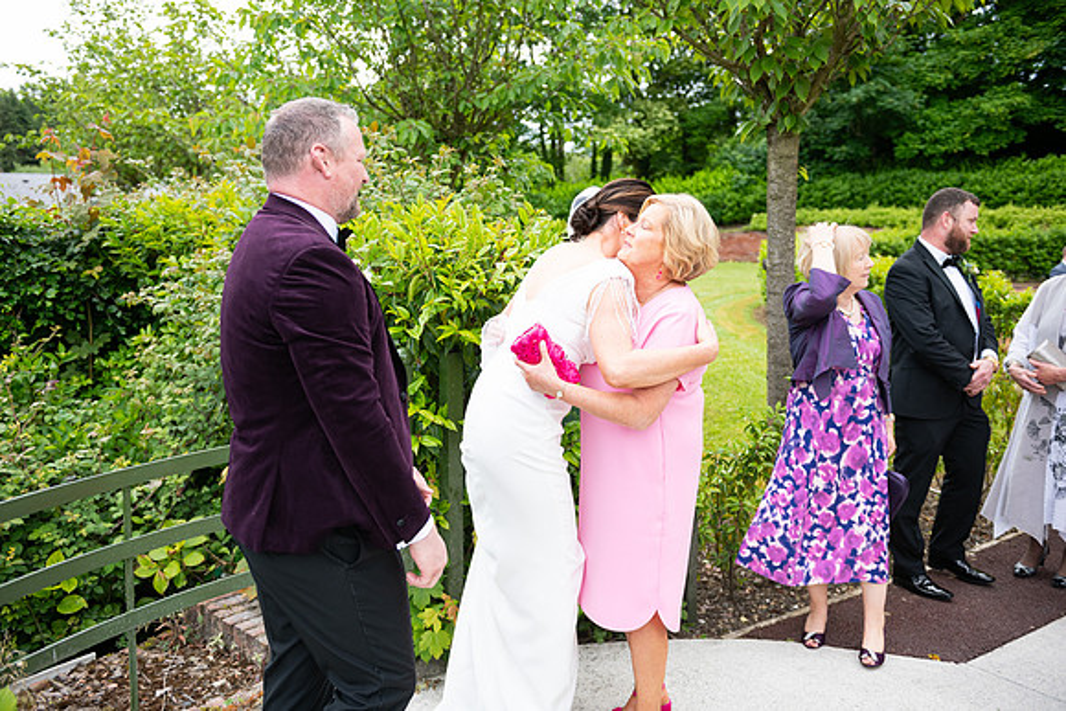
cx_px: 533
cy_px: 356
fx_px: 948
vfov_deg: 41.1
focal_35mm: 32
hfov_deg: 58.7
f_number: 3.5
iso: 250
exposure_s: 1/1250
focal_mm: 32
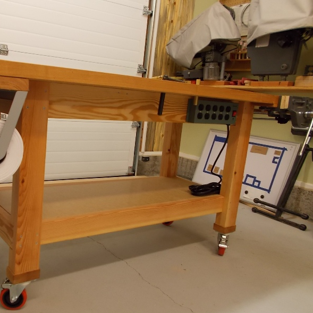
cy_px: 159
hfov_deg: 45.3
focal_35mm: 36
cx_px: 101
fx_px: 368
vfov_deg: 46.0
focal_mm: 5.3
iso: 200
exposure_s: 1/20
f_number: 3.4
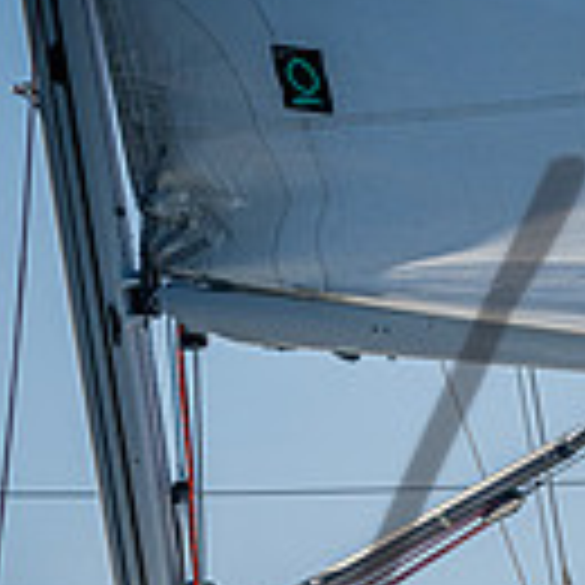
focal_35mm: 720
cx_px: 1228
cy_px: 799
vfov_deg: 2.4
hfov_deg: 2.4
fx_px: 13766
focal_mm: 190
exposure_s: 1/6400
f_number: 6.3
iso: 400
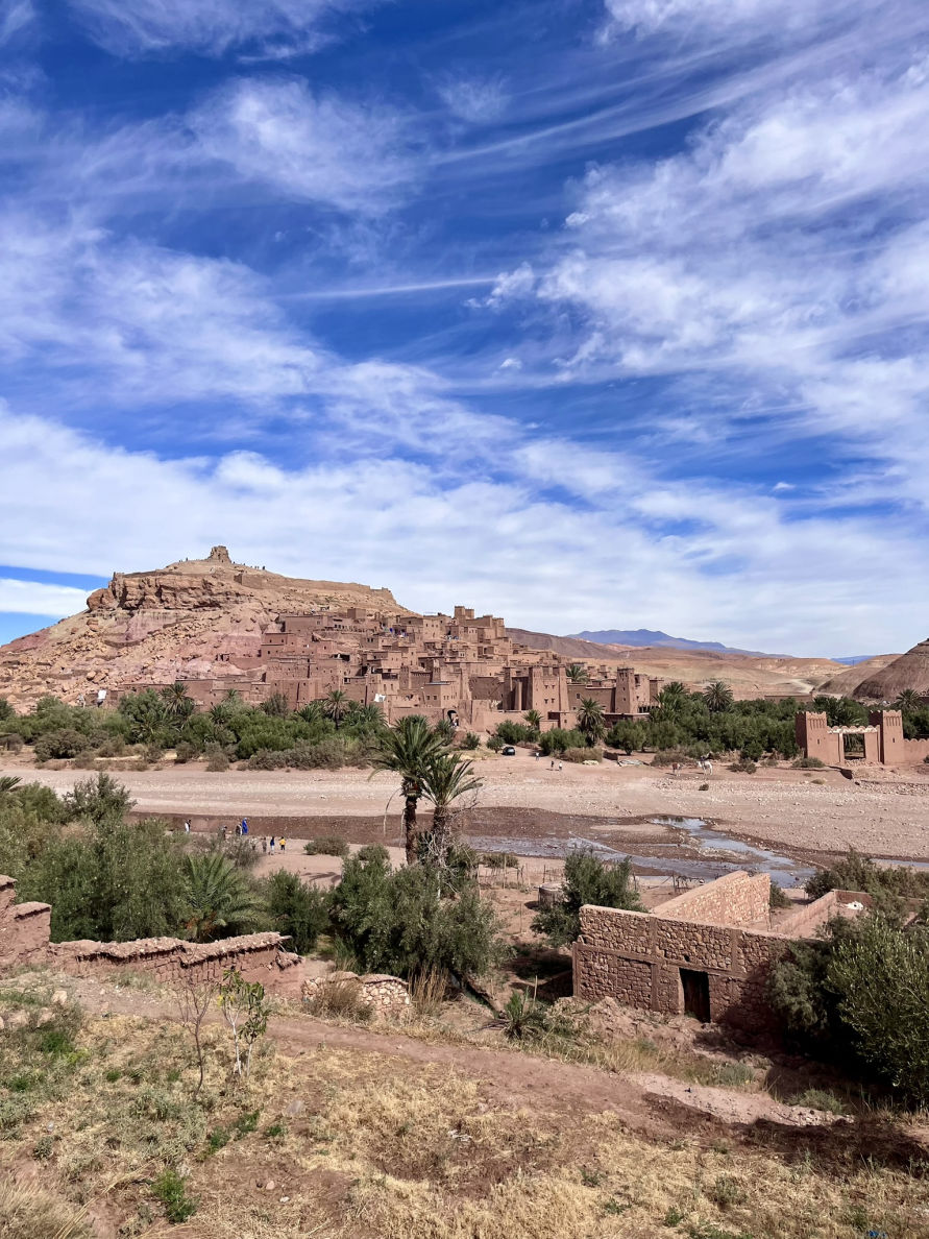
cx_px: 464
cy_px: 620
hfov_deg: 53.1
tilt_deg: +4.5
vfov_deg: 67.3
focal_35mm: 26
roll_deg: +1.6
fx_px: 930
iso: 50
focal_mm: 5.1
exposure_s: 1/6494
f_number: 1.6
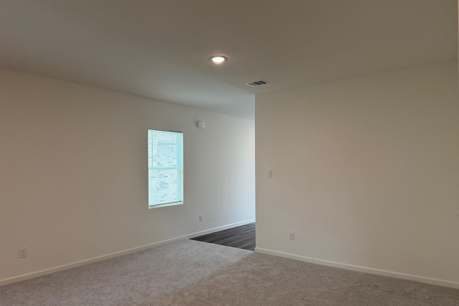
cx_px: 230
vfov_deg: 51.2
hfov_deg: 71.5
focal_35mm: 25
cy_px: 163
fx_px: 319
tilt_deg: +0.2
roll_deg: +0.5
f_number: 1.78
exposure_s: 1/185
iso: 200
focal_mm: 6.76
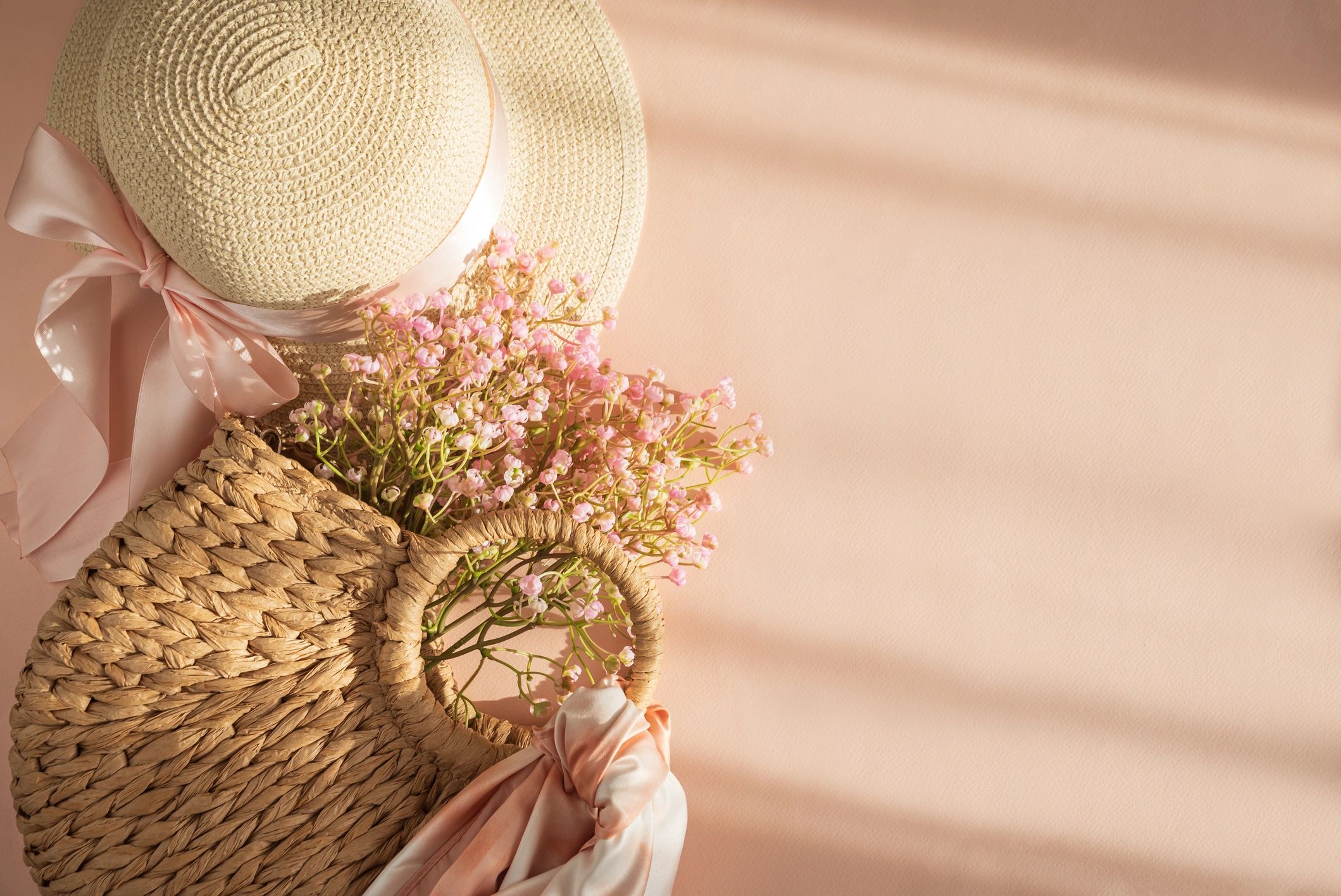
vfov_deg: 27.0
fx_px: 1863
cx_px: 670
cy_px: 448
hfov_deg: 39.6
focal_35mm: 50
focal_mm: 50
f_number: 8
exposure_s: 1/80
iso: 125
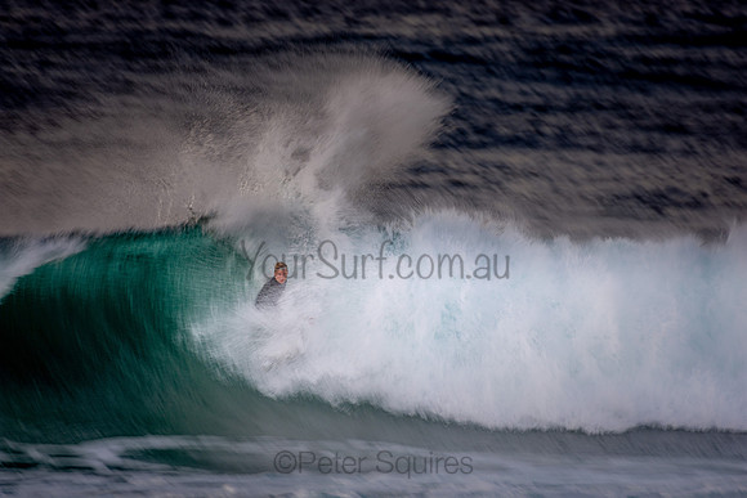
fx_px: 15565
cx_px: 374
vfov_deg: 1.8
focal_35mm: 750
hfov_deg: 2.7
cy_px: 249
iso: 100
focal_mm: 500
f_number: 6.3
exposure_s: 1/20
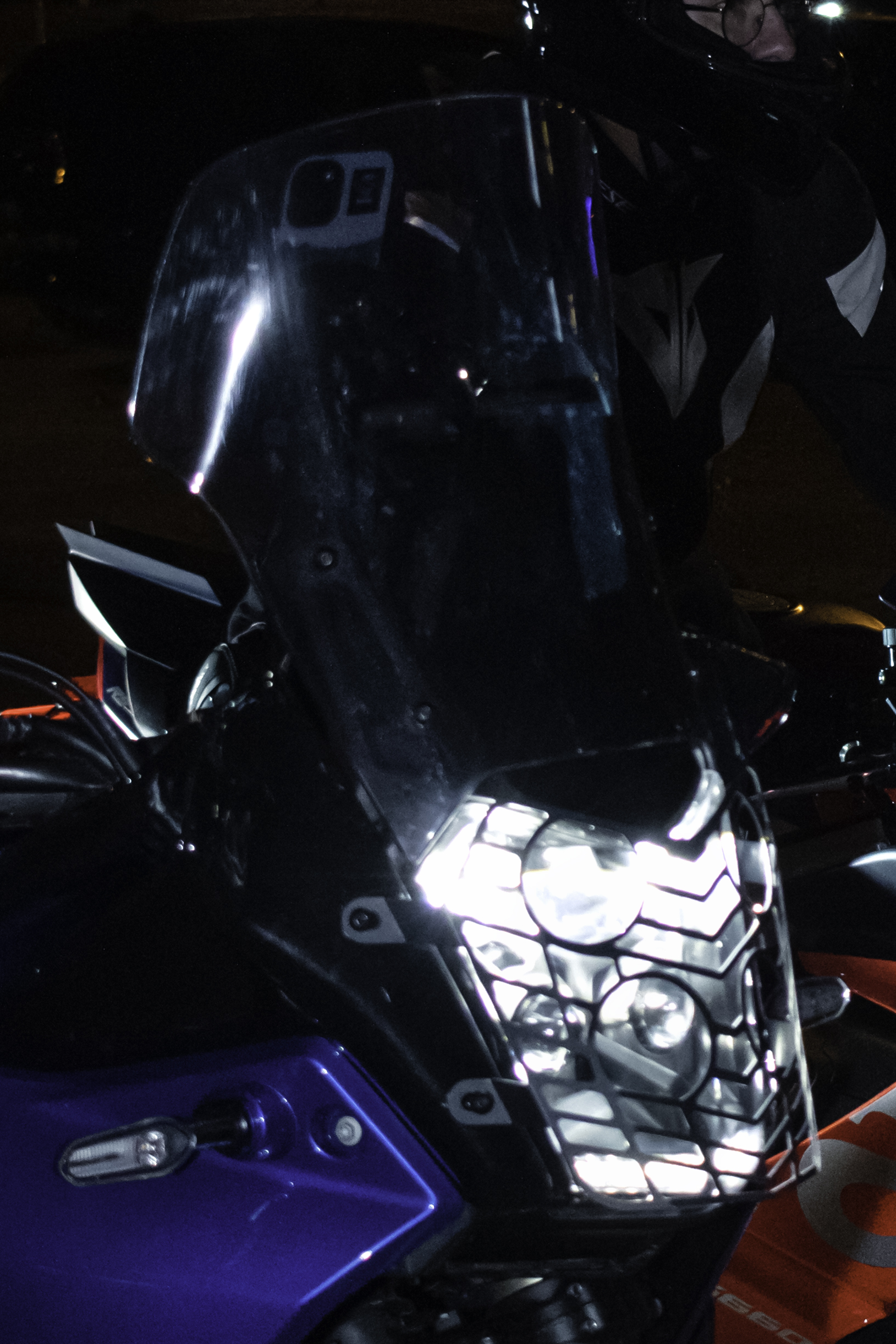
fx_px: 5226
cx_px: 642
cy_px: 336
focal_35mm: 140
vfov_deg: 14.6
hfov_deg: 9.8
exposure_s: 1/125
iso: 1600
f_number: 4.8
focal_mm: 38
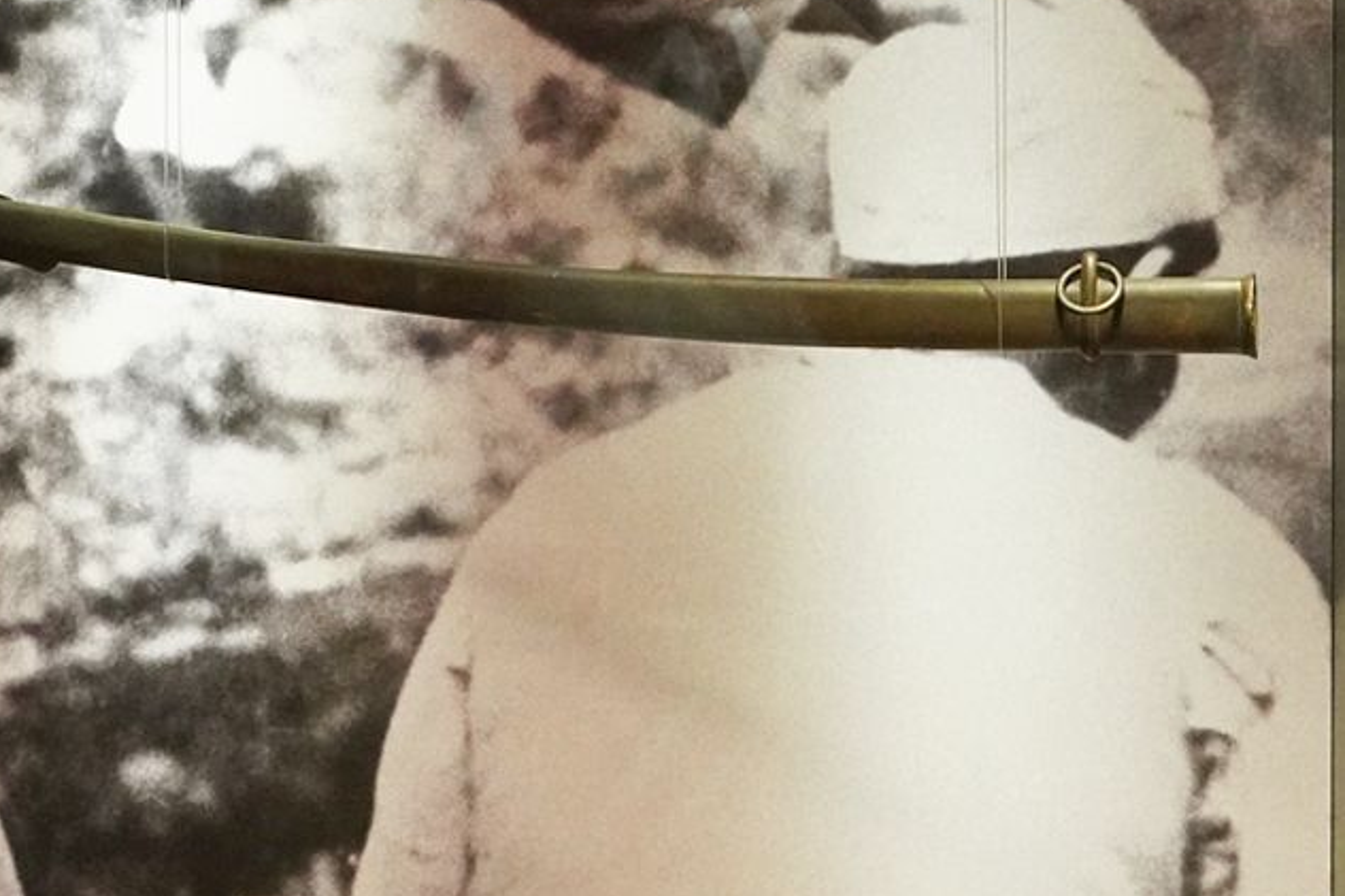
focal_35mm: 76
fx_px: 2839
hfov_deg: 26.7
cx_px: 675
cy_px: -111
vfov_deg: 17.3
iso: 6400
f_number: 3.5
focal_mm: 24
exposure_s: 1/80
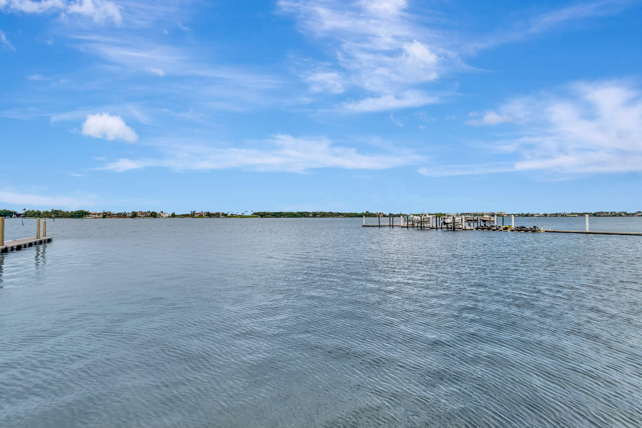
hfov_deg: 100.4
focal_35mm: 15
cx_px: 321
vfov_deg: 77.3
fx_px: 267
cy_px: 214
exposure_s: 1/640
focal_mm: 10
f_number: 8
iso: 500
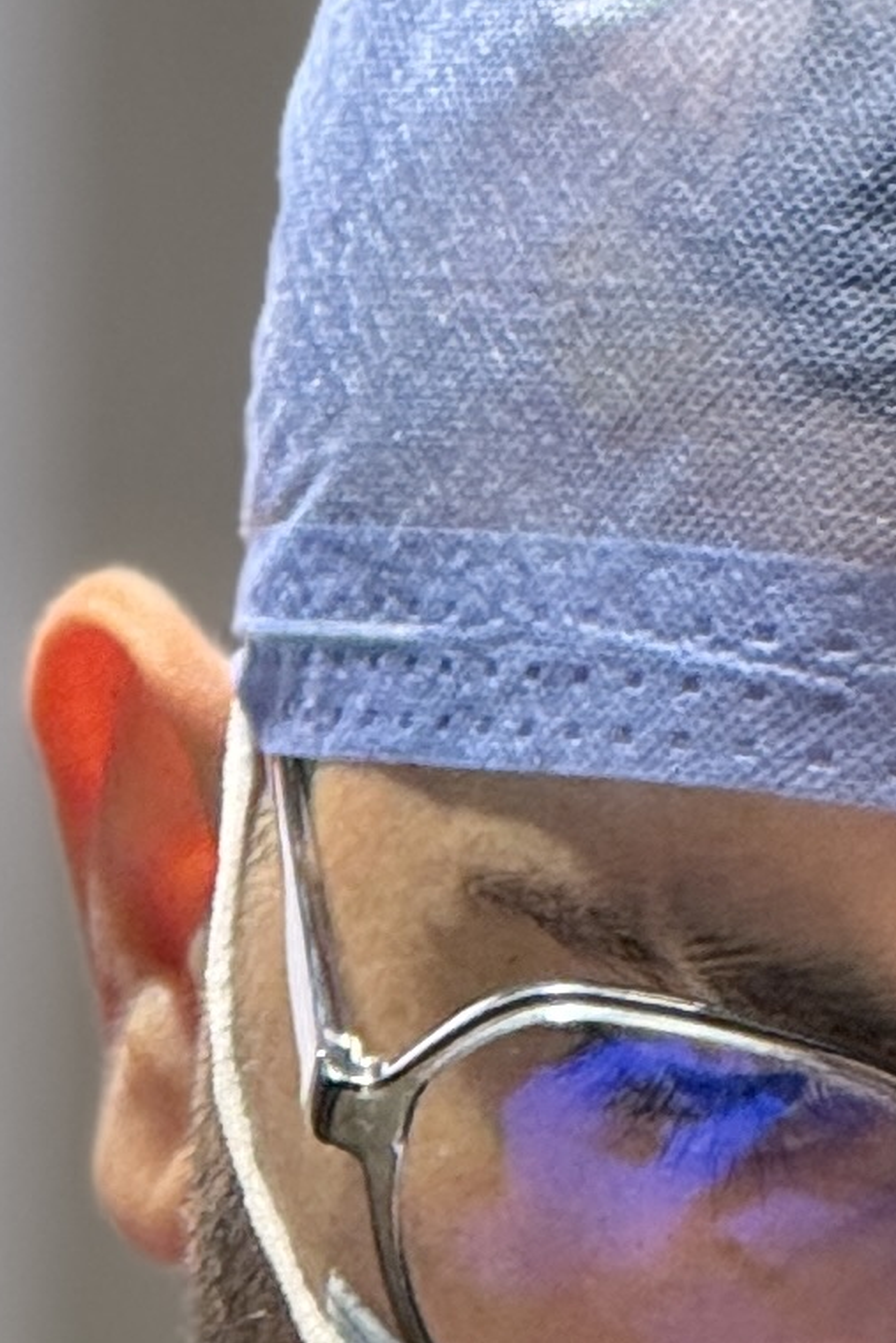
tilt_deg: -0.4
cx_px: 329
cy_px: 1364
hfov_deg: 2.1
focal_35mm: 662
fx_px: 24701
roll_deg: -1.3
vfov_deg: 3.1
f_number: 2.8
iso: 125
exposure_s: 1/100
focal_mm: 15.66
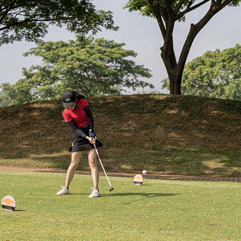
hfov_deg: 19.3
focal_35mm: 90
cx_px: 128
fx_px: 709
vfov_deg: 19.3
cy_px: 120
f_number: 5
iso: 1000
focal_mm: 70
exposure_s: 1/2500
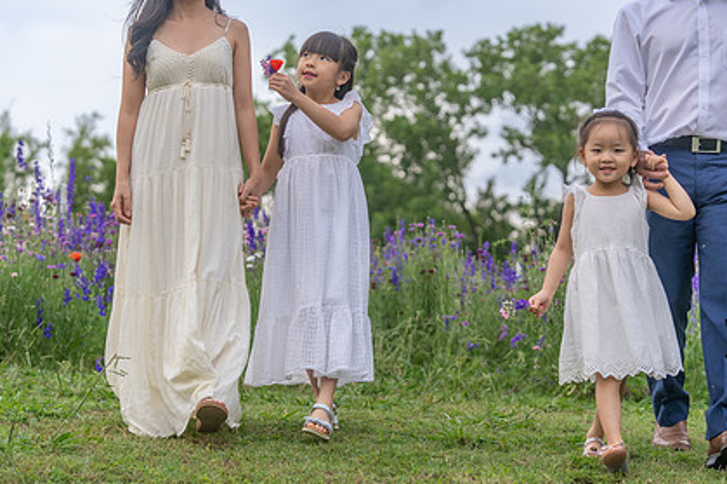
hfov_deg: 21.0
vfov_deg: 14.1
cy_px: 180
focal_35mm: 97
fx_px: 1958
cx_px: 423
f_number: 3.2
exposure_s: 1/1250
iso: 400
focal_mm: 70
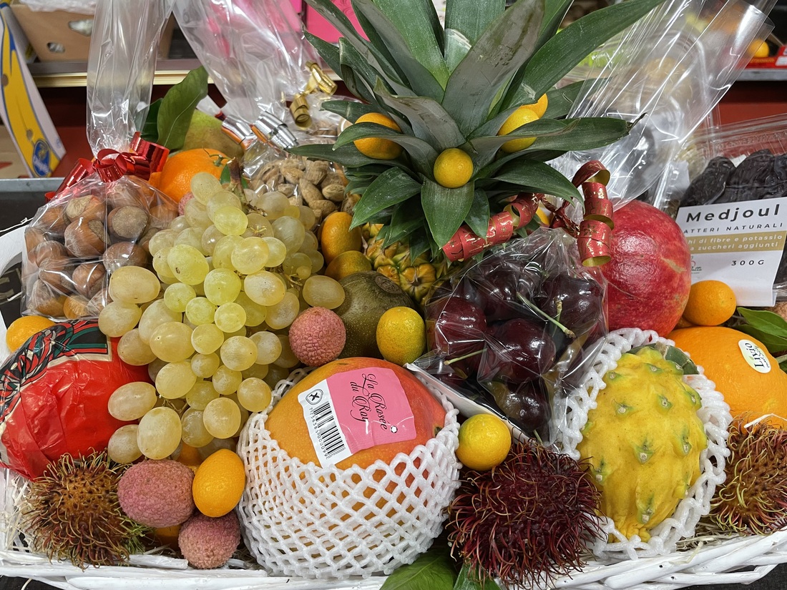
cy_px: 295
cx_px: 394
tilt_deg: -48.7
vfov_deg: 53.1
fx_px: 591
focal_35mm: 26
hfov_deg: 67.3
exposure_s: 1/50
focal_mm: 4.2
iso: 125
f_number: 1.6
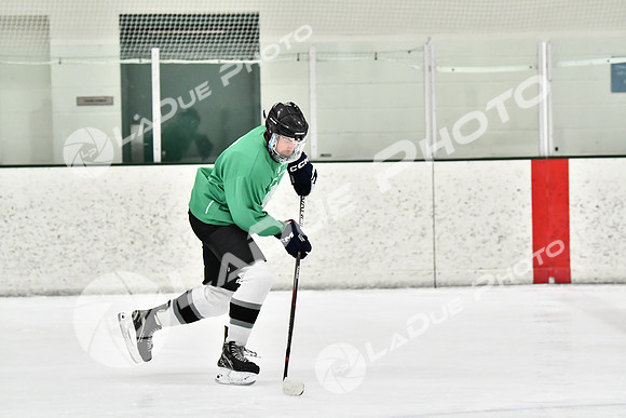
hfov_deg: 11.0
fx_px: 3261
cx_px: 313
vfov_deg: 7.3
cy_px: 209
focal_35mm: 188
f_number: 2.8
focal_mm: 125
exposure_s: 1/1250
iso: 5000
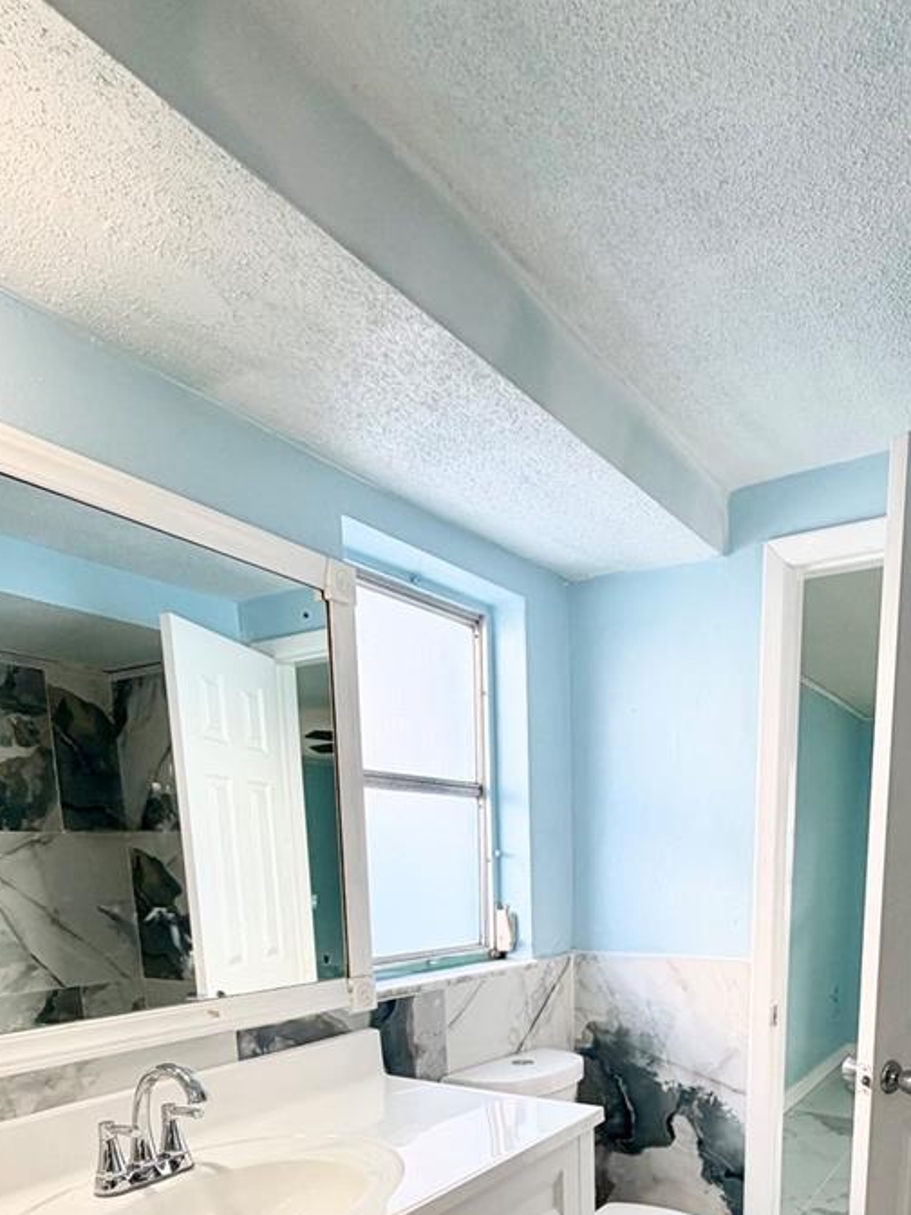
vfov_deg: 61.8
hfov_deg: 54.3
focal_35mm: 25
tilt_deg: -11.0
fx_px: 877
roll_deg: -0.4
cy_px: 1022
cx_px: 569
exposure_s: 1/120
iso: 160
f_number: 2.2
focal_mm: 2.22
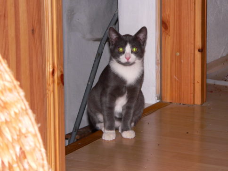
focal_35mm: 142
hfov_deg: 13.9
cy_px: 86
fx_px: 935
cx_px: 114
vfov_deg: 10.4
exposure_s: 1/60
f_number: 4
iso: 100
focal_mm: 23.6
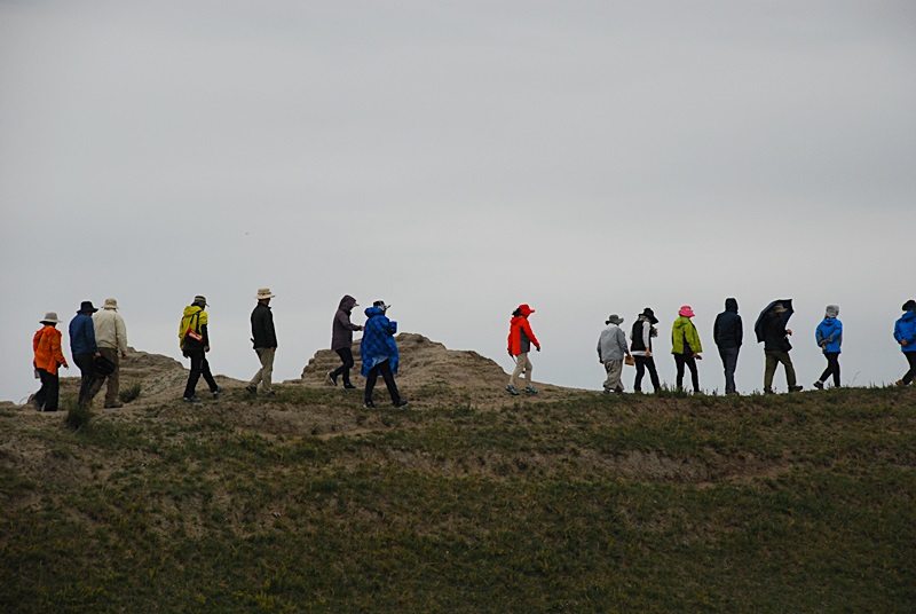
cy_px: 307
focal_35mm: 142
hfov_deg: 14.4
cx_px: 458
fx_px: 3631
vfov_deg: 9.7
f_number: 6.3
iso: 400
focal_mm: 95
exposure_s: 1/1250
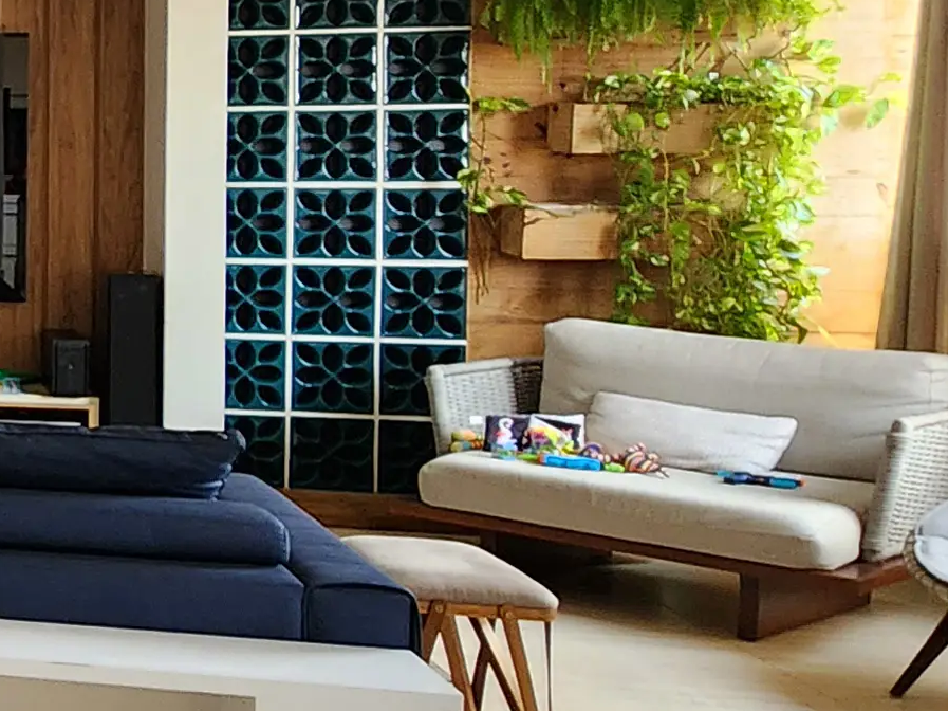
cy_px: 174
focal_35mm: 58
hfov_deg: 20.7
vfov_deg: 24.9
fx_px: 1588
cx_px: -821
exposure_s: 1/60
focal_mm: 2.2
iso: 200
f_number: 2.2
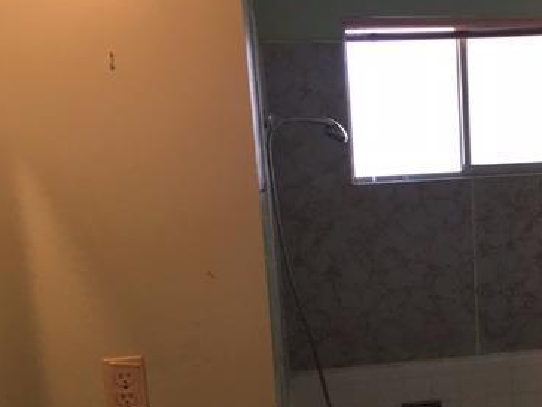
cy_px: 295
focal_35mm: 51
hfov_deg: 36.0
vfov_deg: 28.2
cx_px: 450
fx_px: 799
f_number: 2.2
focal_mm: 4.15
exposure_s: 1/30
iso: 40
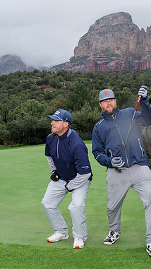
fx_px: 349
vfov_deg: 42.1
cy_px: 138
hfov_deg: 23.6
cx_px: 143
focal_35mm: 49
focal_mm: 24
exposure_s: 1/400
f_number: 5.6
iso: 400
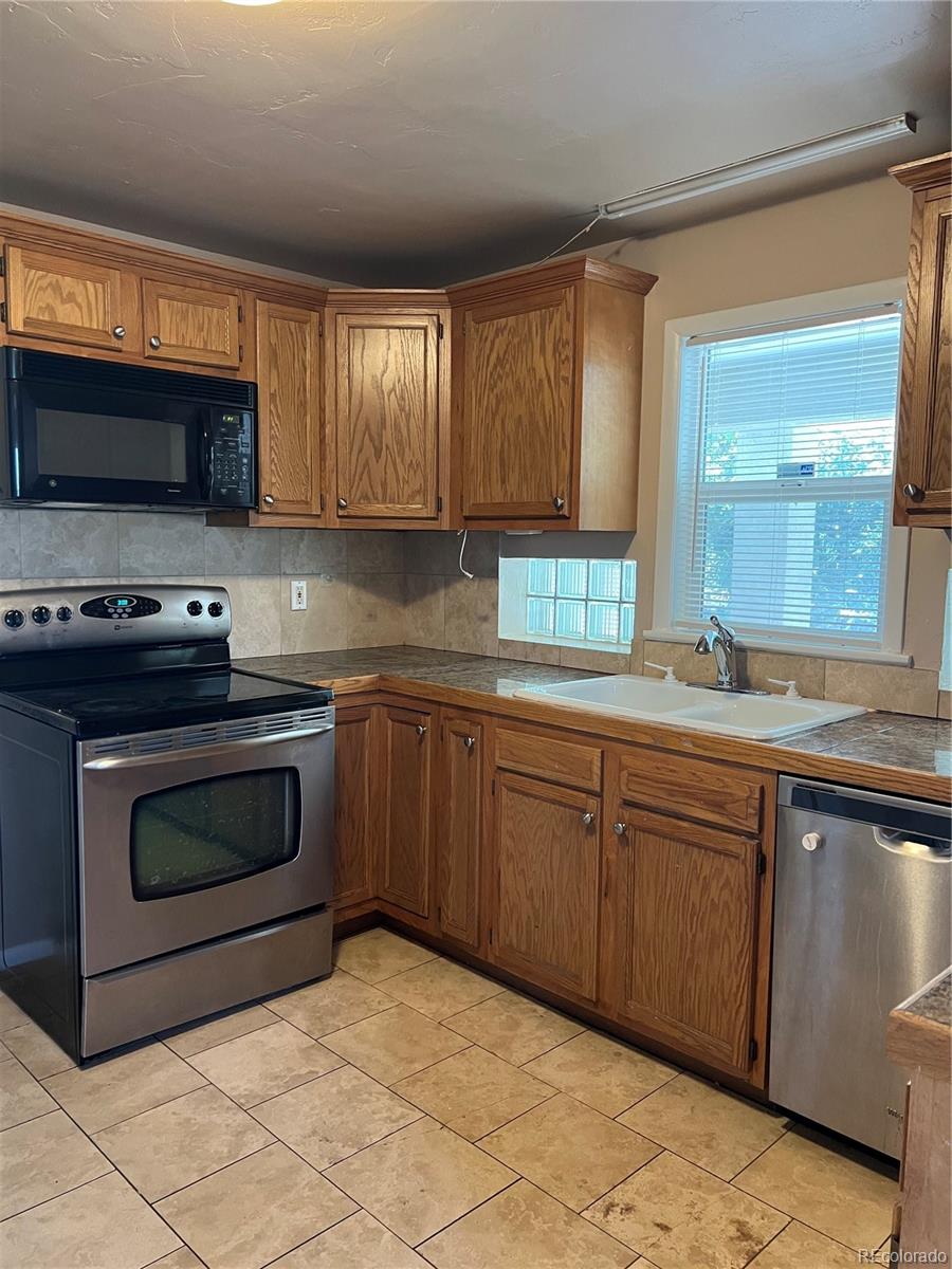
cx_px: 476
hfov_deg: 53.1
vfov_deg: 67.3
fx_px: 953
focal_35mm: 26
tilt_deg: -6.2
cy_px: 634
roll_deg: -0.5
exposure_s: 1/60
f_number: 1.5
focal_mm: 5.7
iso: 200
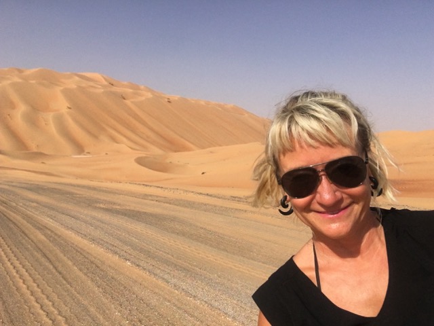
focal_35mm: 31
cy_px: 163
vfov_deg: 45.4
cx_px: 217
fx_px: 389
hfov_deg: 58.4
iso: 32
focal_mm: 2.65
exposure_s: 1/3623
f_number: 2.2
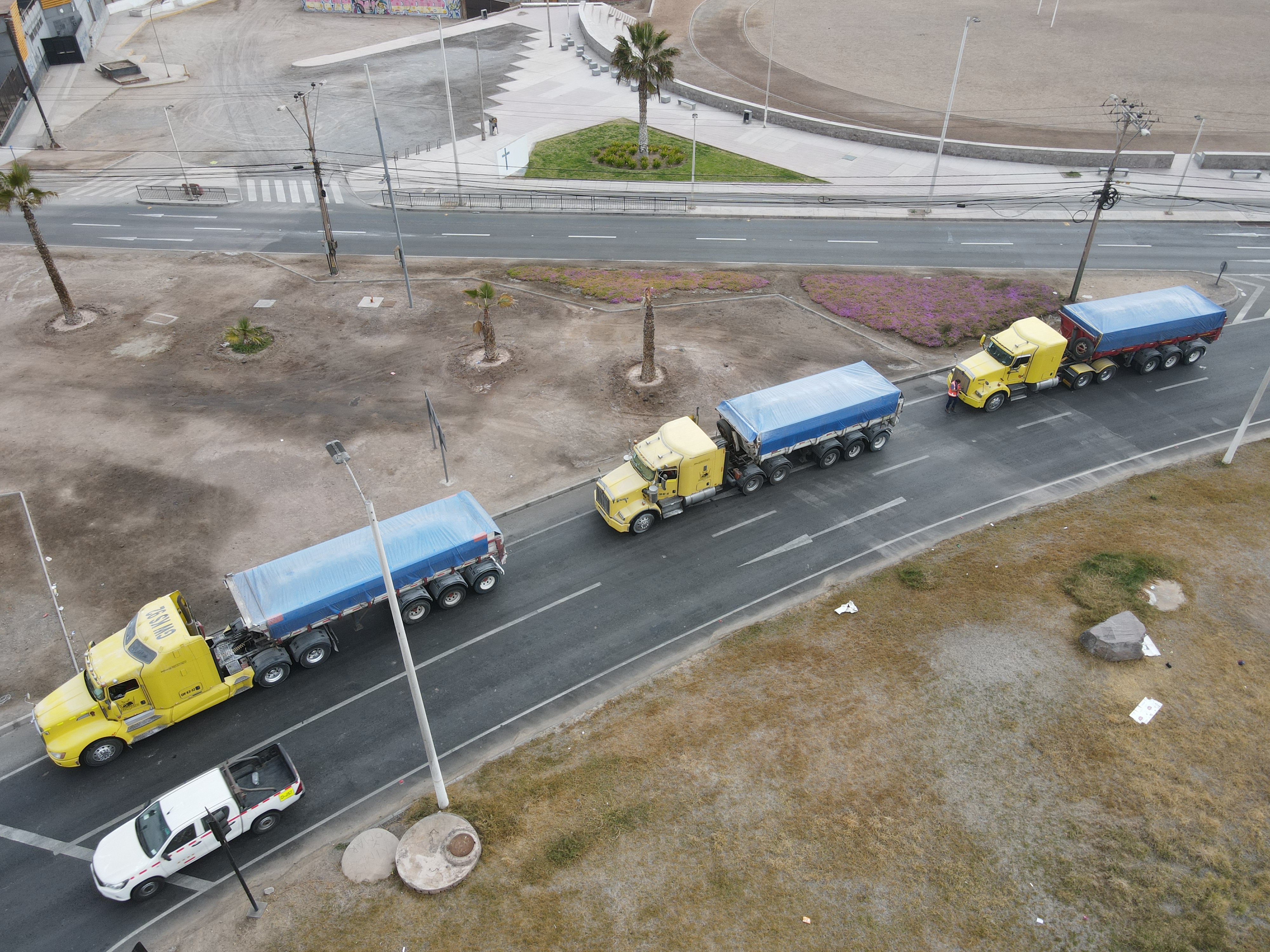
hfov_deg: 71.6
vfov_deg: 56.8
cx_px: 635
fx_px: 881
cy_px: 476
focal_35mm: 24
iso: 100
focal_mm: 4.5
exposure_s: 1/400
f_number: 2.8
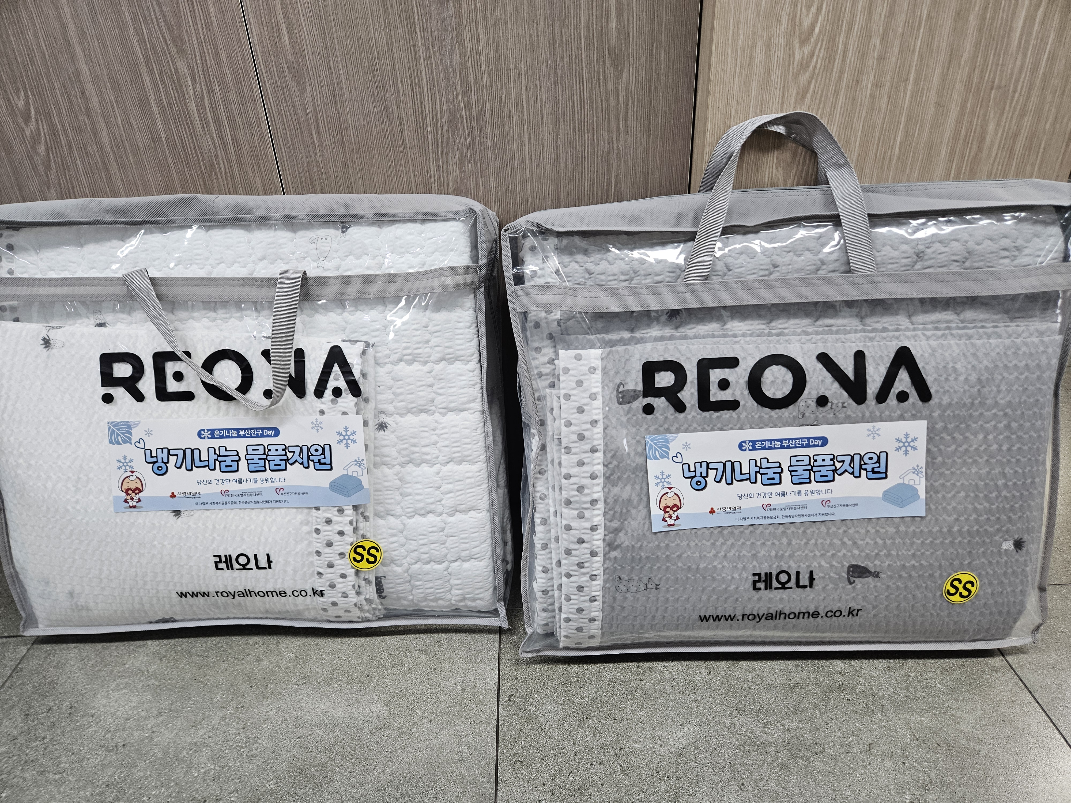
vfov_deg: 58.9
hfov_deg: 73.9
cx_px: 536
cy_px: 402
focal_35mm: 23
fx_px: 712
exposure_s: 1/180
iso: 200
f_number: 1.8
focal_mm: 5.4
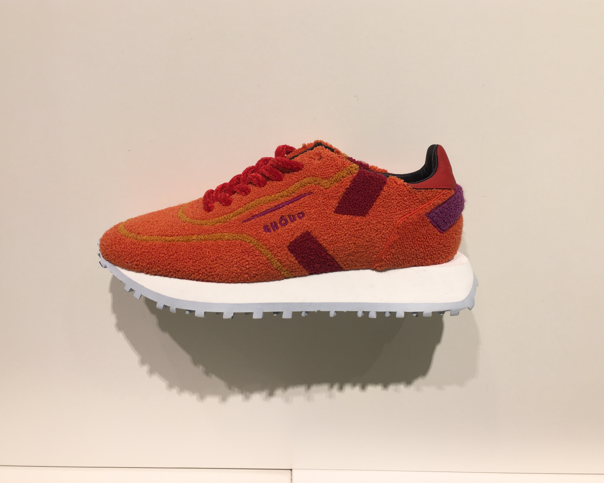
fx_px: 572
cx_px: 304
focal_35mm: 32
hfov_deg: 55.7
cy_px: 232
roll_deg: -2.9
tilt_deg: -15.6
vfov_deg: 45.8
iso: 32
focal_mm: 4.15
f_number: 2.2
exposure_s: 1/100
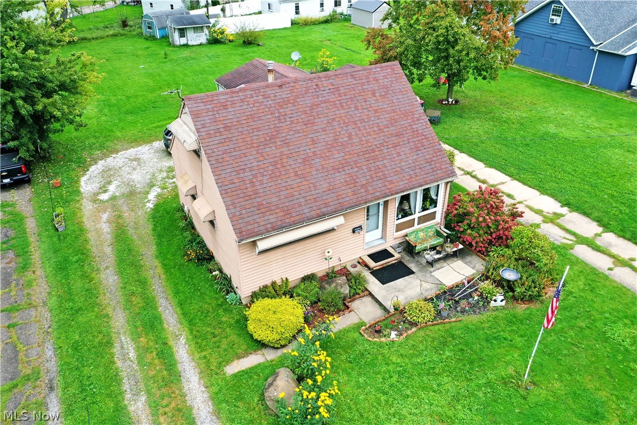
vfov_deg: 46.4
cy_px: 212
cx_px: 318
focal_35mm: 28
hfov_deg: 65.5
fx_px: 495
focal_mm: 10.26
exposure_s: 1/160
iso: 100
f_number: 4.5
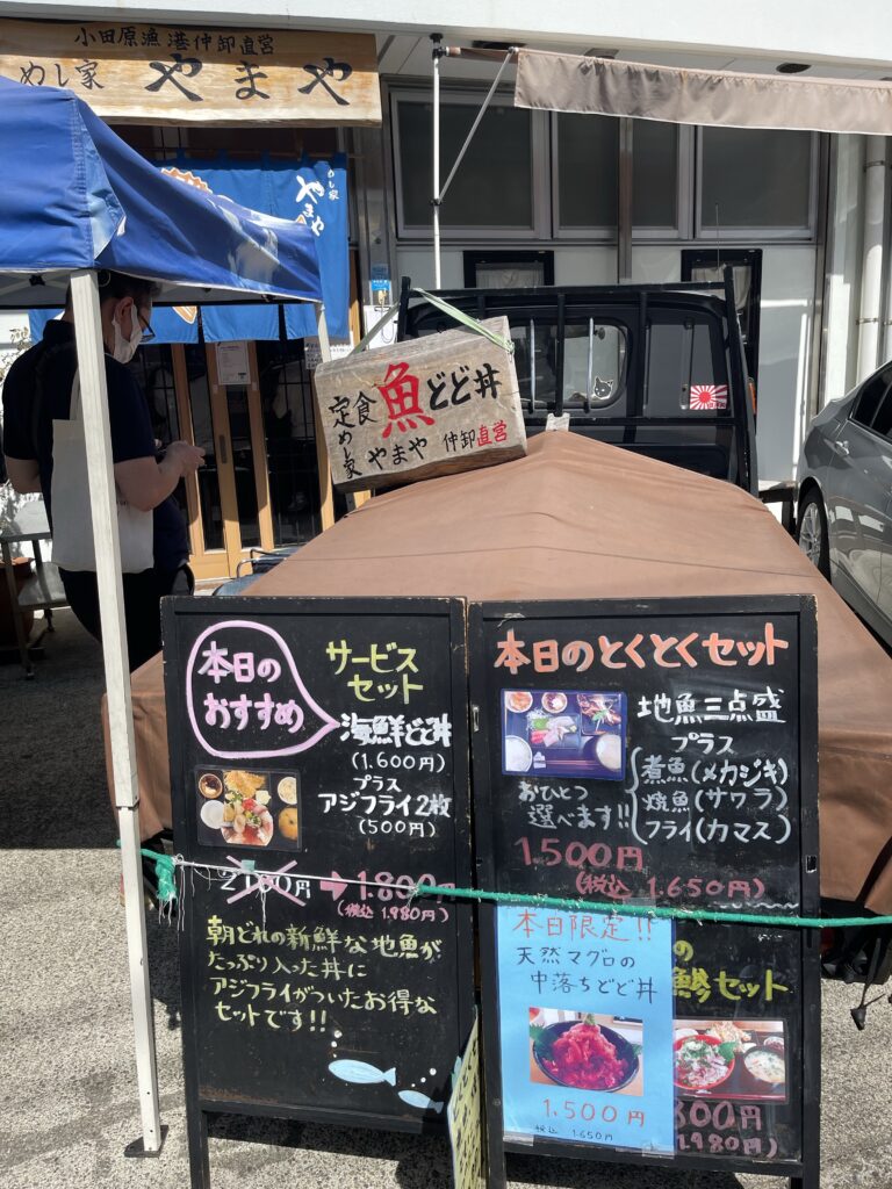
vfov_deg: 67.3
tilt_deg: -12.5
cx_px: 446
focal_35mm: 26
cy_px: 594
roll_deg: +2.5
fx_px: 893
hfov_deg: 53.1
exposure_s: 1/2857
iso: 32
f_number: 1.6
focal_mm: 5.1
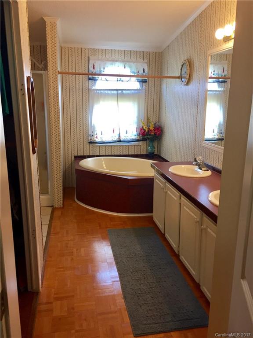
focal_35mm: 29
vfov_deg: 61.7
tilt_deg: -12.7
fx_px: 283
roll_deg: -1.5
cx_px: 126
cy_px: 169
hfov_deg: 48.2
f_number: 2.2
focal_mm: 4.15
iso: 32
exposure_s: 1/30
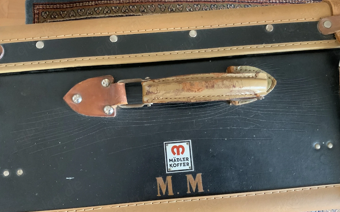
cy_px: 122
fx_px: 287
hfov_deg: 61.2
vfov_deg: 40.5
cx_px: 170
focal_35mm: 31
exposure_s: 1/36
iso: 320
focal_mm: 3
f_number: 1.8
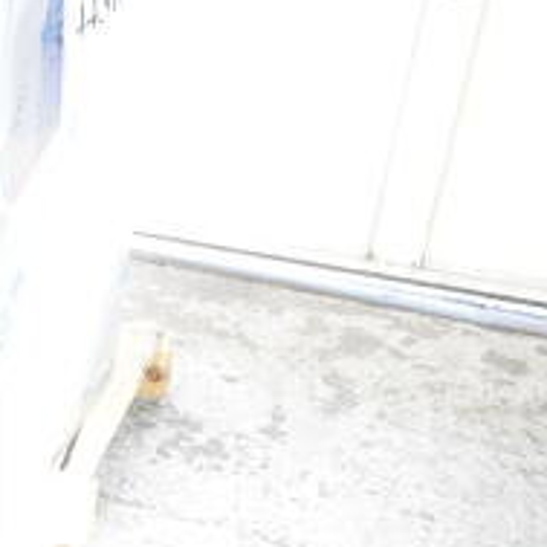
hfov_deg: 19.6
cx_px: -327
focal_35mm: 74
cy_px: 300
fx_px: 1323
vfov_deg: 23.4
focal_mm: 18
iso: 1600
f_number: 5
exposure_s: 1/100
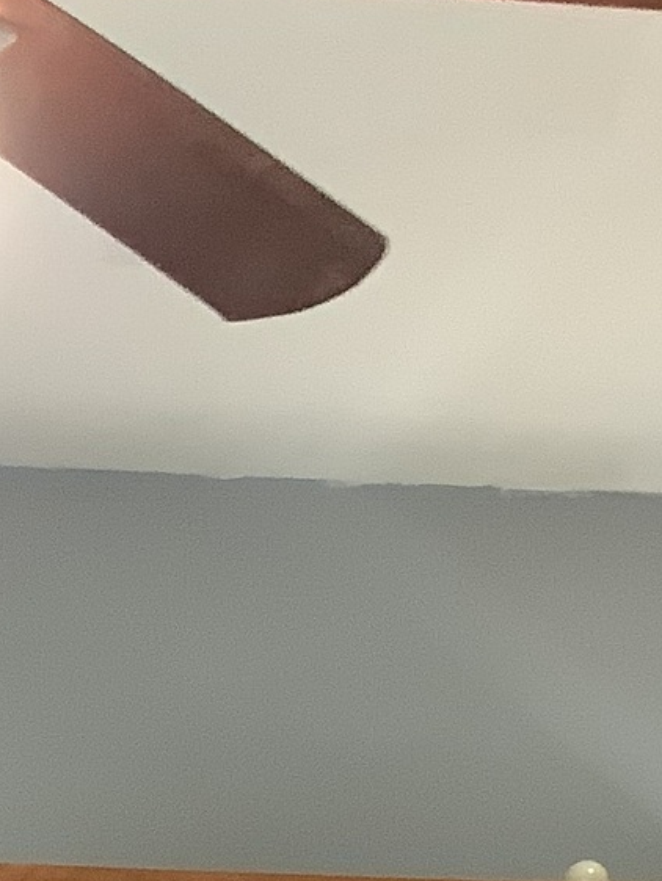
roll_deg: -2.1
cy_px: 1659
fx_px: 3236
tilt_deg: -6.8
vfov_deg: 13.6
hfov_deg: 11.4
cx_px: -190
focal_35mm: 127
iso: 250
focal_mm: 3.3
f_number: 2.4
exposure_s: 1/60
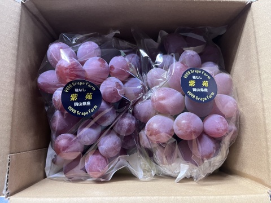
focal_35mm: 26
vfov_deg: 53.1
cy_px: 102
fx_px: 204
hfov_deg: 67.3
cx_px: 136
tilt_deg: -49.2
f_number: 1.6
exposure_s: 1/60
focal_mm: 5.1
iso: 400
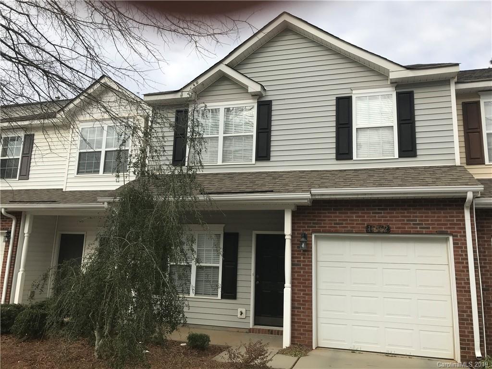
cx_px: 246
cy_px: 184
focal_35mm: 28
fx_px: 398
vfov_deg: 49.7
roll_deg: -0.5
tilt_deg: +11.7
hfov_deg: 63.4
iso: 20
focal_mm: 3.99
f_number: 1.8
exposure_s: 1/1773
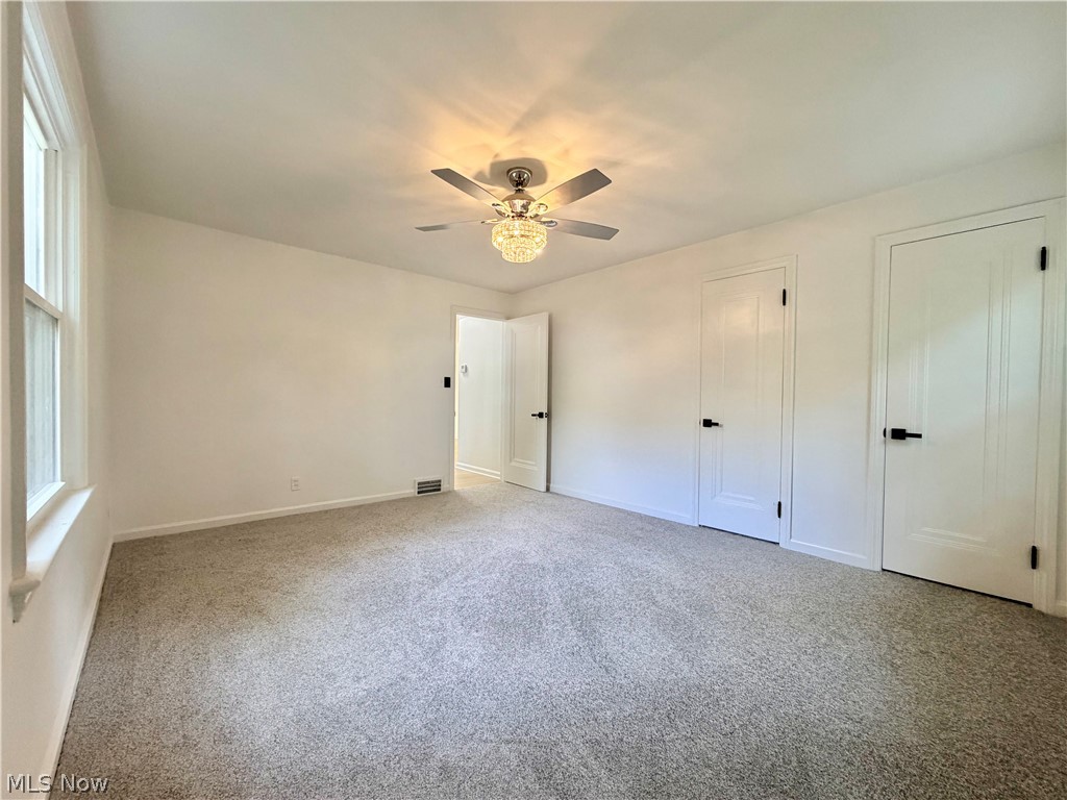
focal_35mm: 14
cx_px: 534
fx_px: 432
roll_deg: -0.1
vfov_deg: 85.7
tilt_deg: -0.1
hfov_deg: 102.1
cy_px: 400
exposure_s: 1/120
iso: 250
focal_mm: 2.22
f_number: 2.2
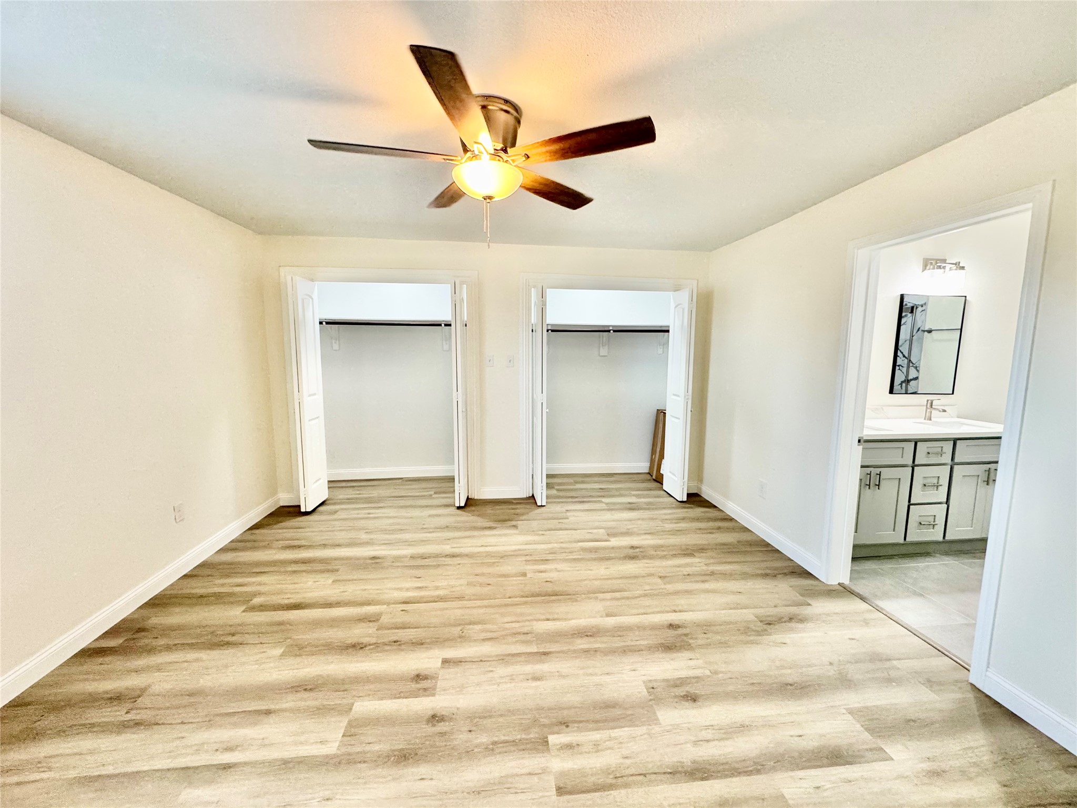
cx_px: 538
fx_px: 436
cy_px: 404
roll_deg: -0.6
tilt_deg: -7.1
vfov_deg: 85.7
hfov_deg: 102.1
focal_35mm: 14
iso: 250
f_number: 2.2
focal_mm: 2.22
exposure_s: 1/120
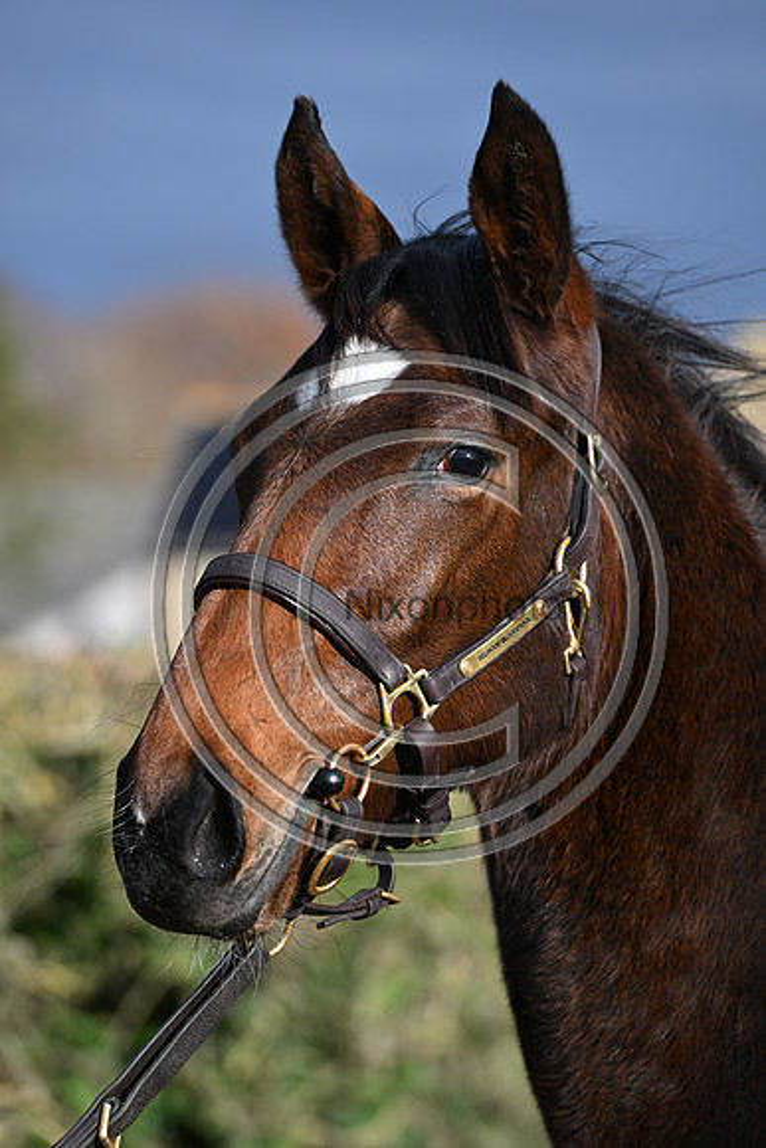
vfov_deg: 10.3
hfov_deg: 6.9
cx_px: 383
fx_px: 6379
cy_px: 574
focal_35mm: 200
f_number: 5.6
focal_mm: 200
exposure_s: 1/1000
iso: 280
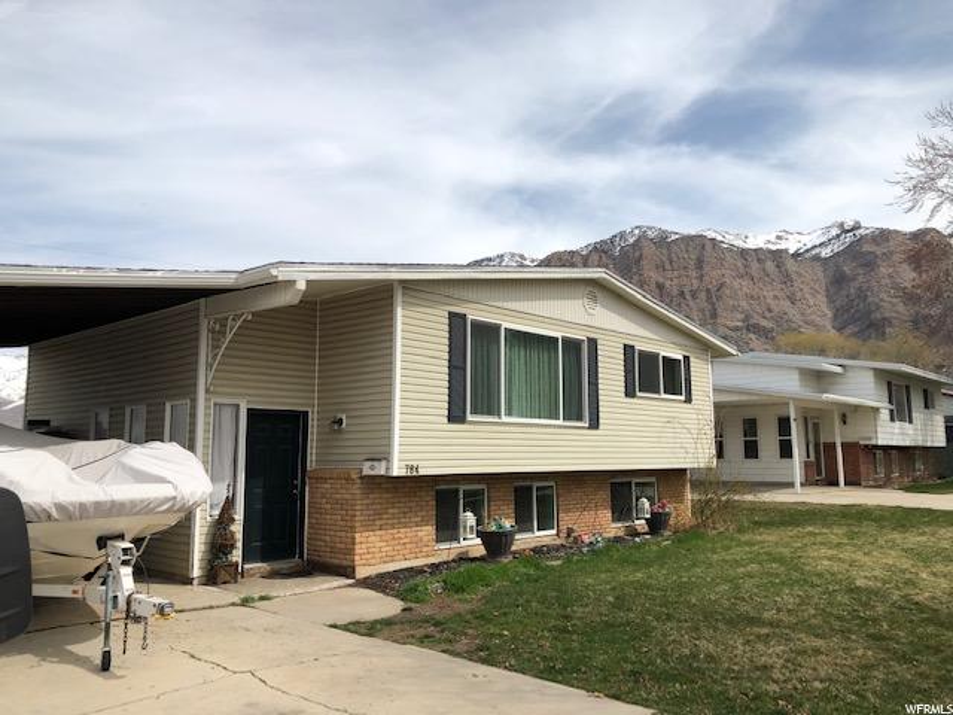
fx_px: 771
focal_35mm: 28
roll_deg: +0.1
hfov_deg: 63.4
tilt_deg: +8.1
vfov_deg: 49.7
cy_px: 358
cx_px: 476
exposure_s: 1/2288
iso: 20
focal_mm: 3.99
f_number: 1.8
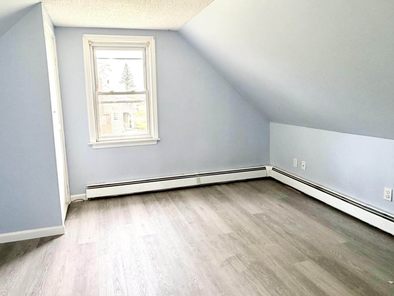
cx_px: 173
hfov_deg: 71.3
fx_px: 273
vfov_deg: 56.8
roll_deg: +1.9
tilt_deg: -8.0
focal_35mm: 24
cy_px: 140
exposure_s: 1/120
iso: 250
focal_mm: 2.22
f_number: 2.2
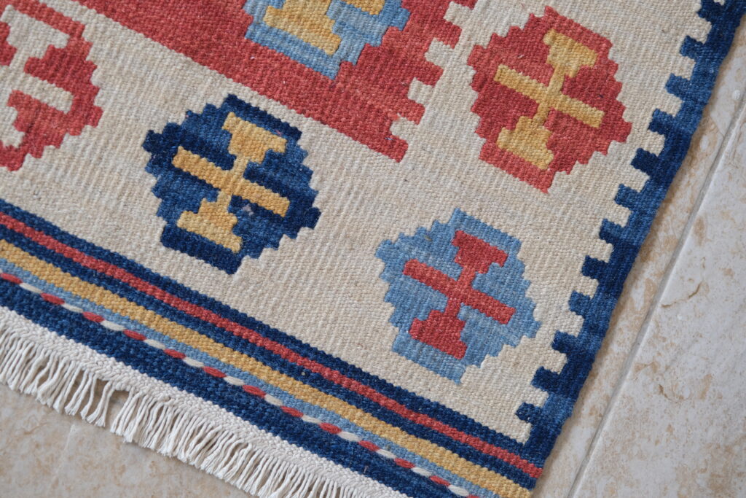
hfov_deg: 17.1
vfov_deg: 11.4
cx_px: 373
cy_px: 249
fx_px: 2487
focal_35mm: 120
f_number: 4.5
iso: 500
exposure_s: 1/60
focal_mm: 80
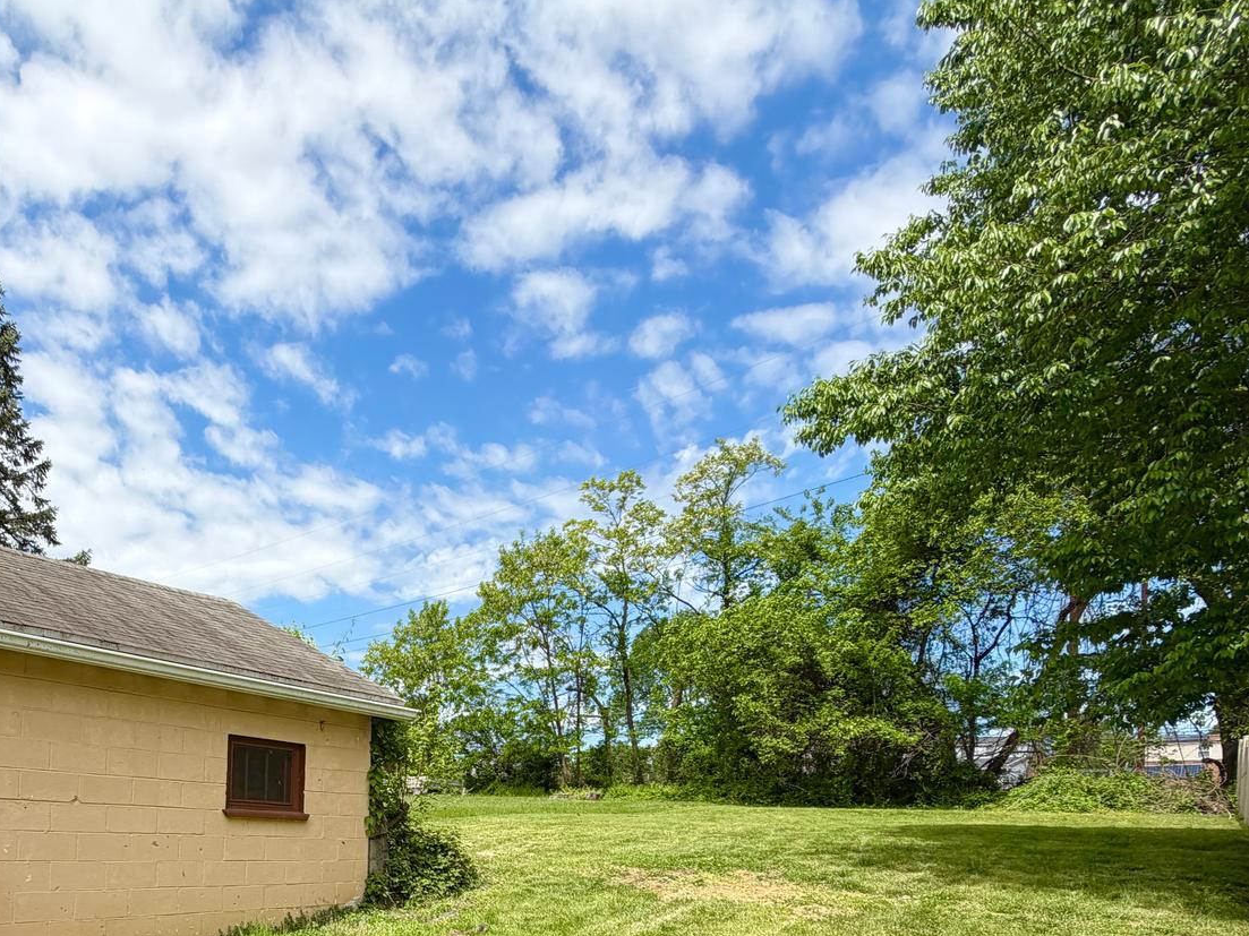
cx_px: 296
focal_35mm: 26
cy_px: 831
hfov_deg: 63.0
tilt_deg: -1.5
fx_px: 938
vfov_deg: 47.9
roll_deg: -1.9
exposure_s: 1/770
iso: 25
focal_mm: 2.22
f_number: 2.2
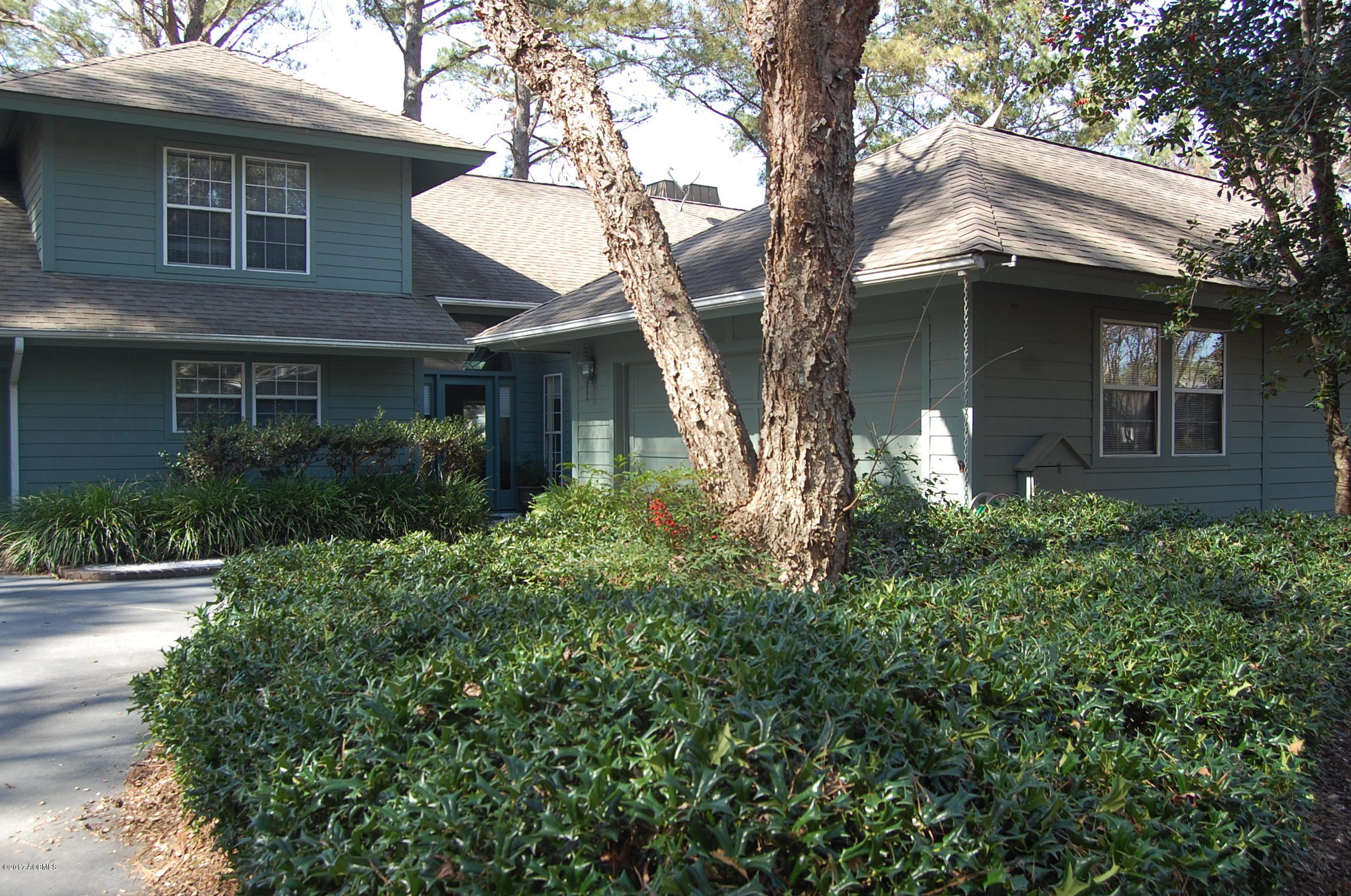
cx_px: 676
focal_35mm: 33
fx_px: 1236
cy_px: 448
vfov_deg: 39.8
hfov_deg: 57.3
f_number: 5.6
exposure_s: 1/125
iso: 200
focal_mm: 22
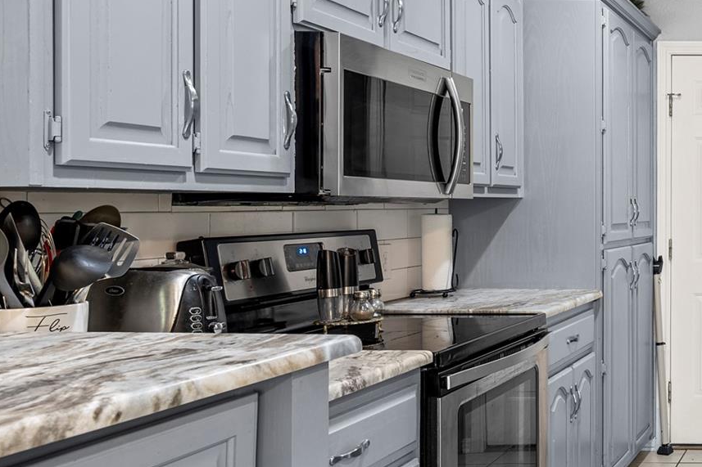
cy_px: 216
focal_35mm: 43
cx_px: 834
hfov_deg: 35.9
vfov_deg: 31.2
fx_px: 838
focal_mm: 18
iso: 125
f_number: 8
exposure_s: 8
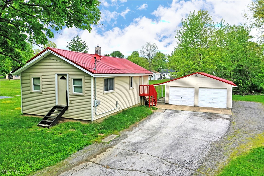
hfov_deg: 65.5
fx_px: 205
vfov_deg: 46.4
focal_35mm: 28
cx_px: 132
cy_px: 88
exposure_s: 1/500
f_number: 5.6
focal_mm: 10.26
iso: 100
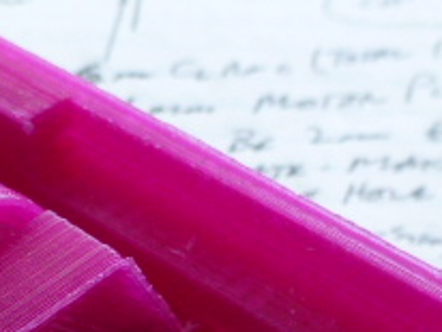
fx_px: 1547
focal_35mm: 121
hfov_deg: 16.1
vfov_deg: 11.9
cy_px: 428
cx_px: 79
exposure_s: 1/60
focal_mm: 6.9
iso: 320
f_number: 3.9
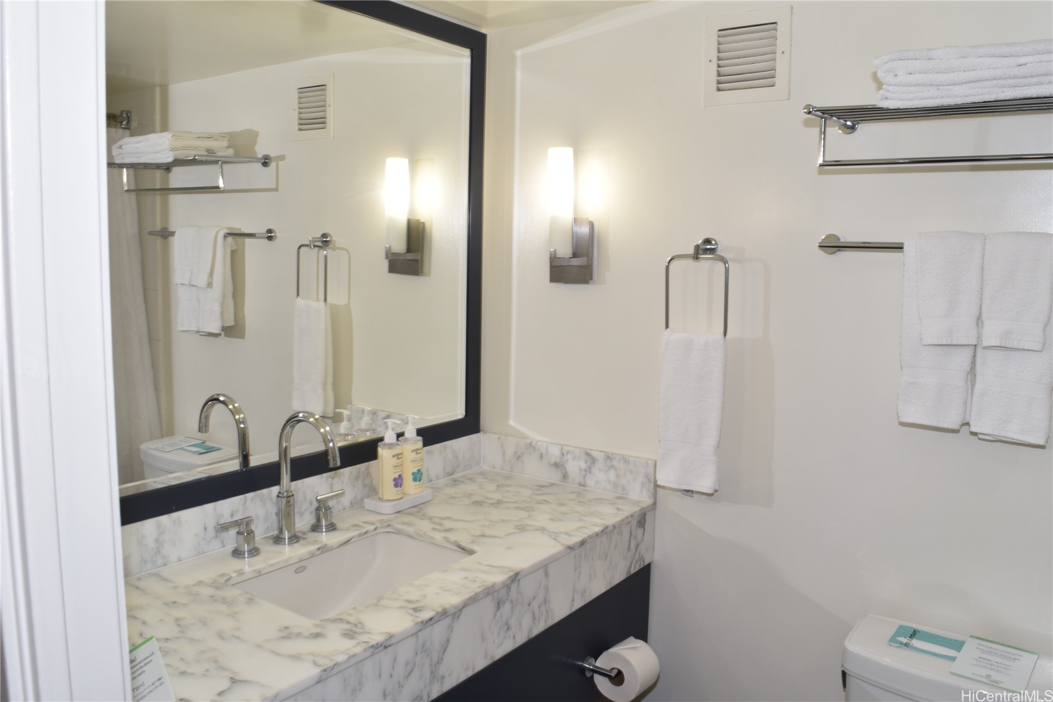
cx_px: 526
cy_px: 351
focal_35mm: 27
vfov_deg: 47.9
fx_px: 790
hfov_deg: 67.4
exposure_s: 1/2.5
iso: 100
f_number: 14
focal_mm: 18
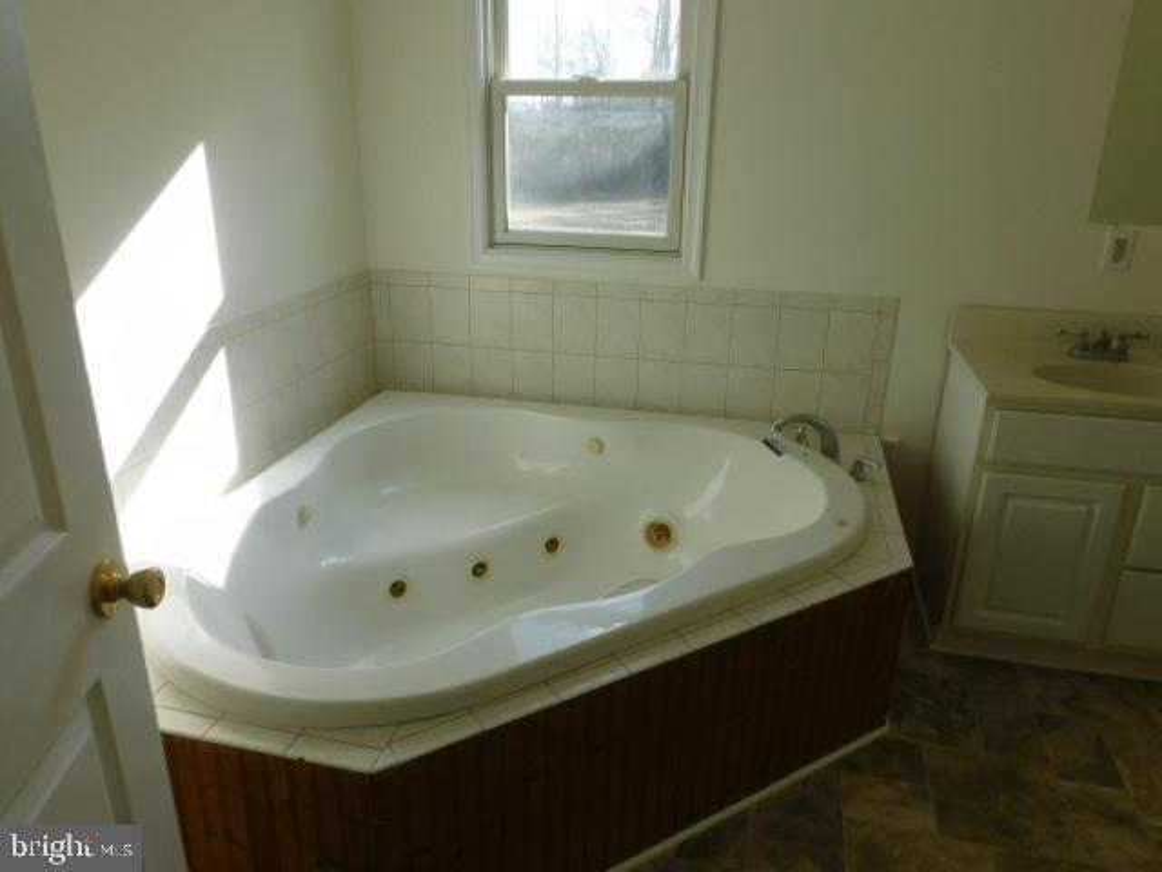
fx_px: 806
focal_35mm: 24
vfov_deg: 56.8
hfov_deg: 71.6
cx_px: 581
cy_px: 436
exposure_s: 1/200
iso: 125
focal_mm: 4.3
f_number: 3.3
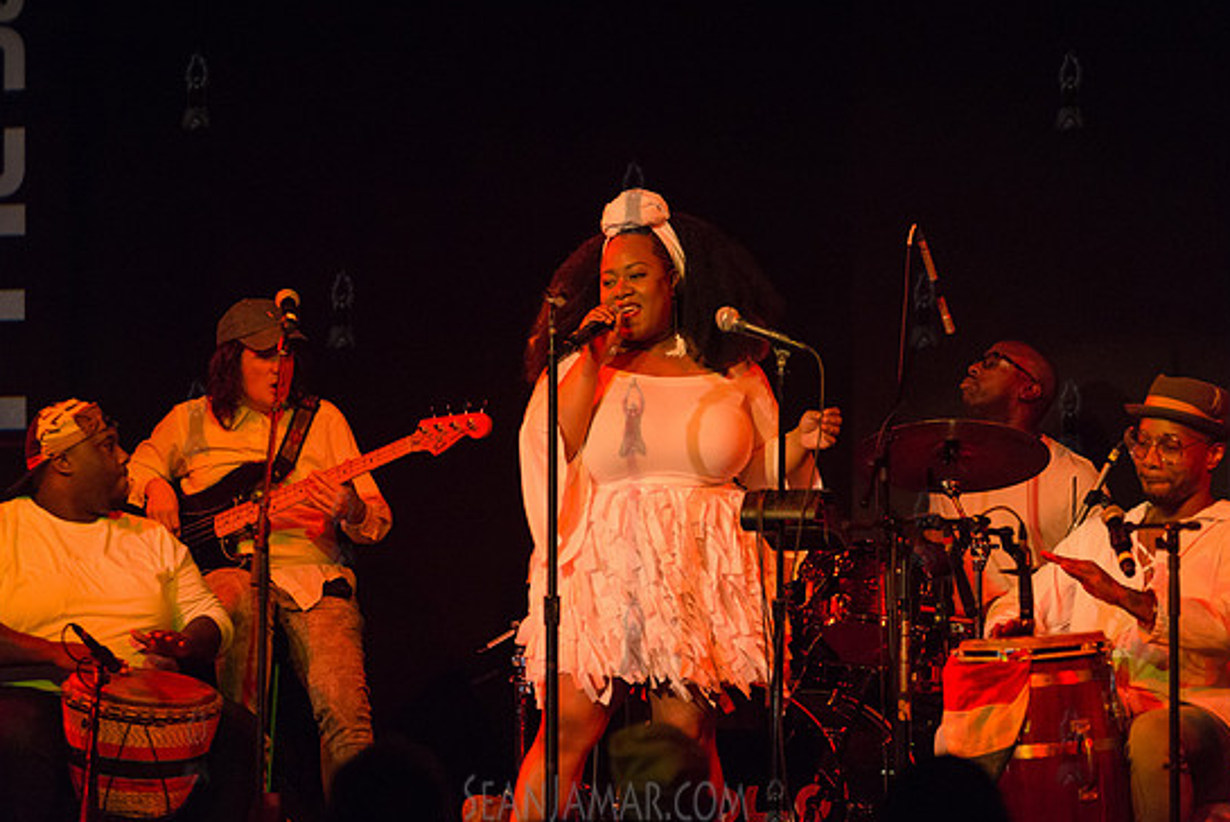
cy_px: 417
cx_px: 632
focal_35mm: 165
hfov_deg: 12.4
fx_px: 5640
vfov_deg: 8.3
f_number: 2.8
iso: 4000
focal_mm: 155
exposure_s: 1/320
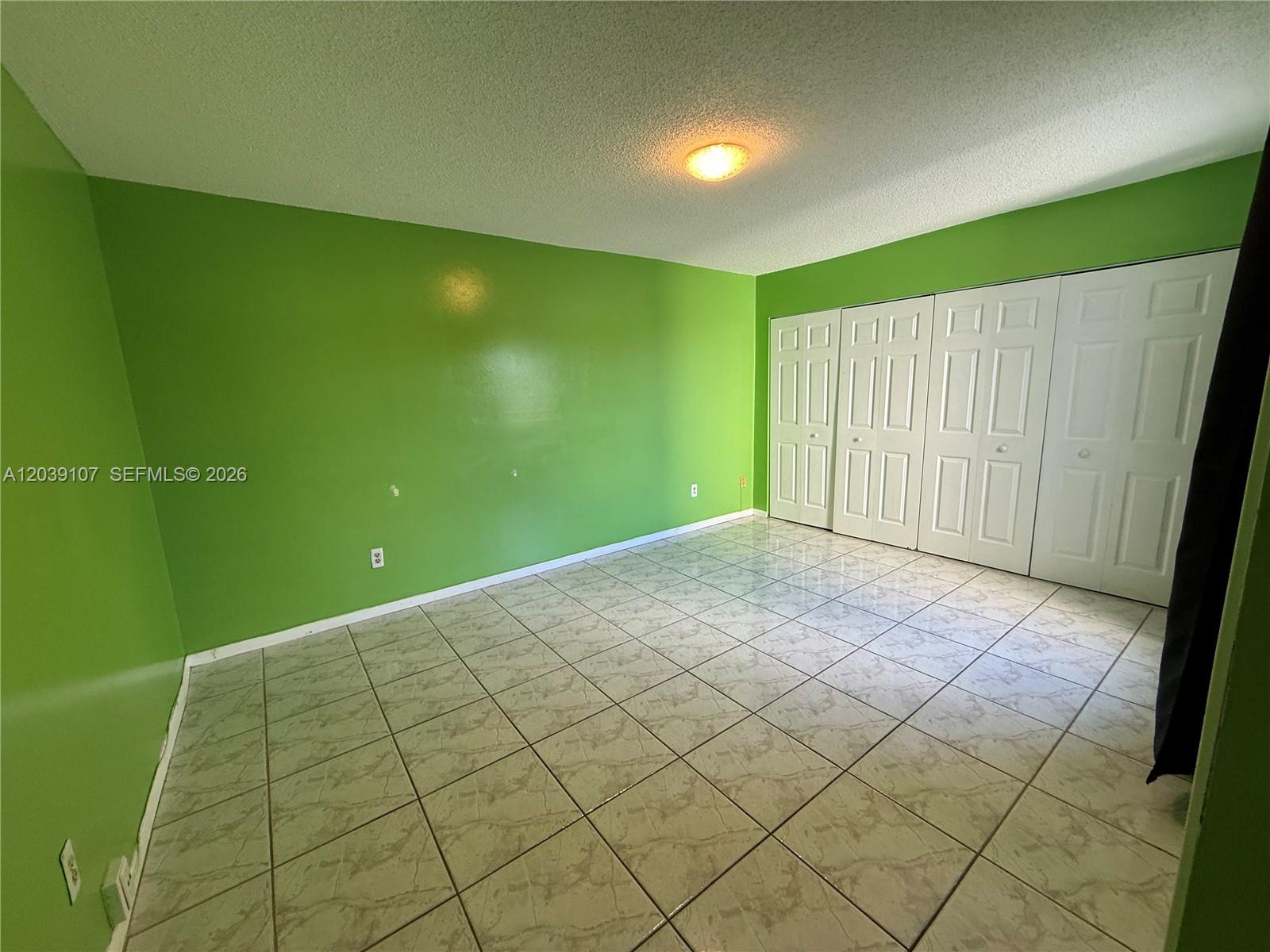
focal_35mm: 14
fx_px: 514
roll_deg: +1.7
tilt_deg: -10.3
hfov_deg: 102.1
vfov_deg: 85.7
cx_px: 635
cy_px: 476
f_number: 2.2
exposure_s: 1/120
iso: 125
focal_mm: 2.22
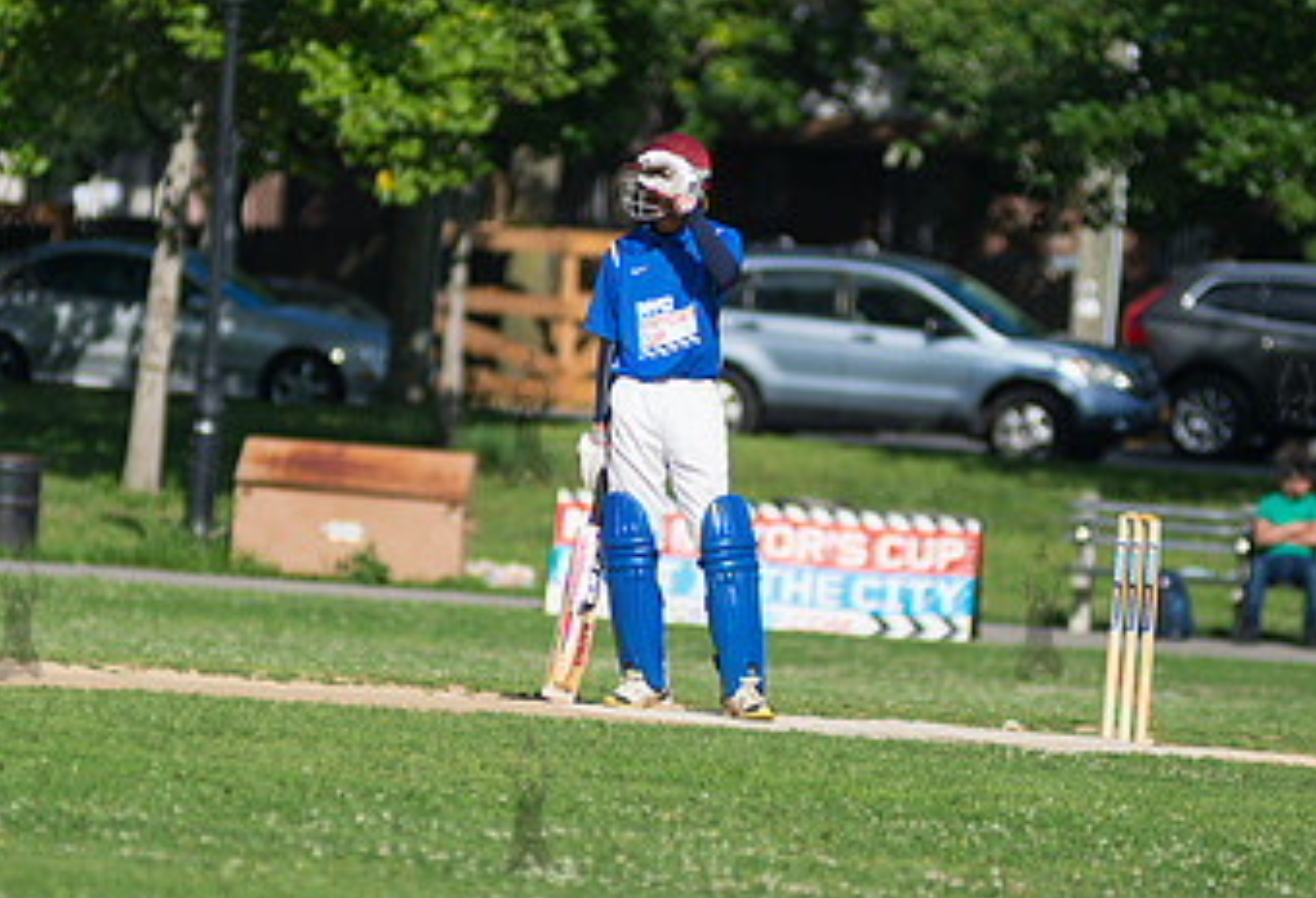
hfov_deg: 4.9
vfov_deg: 3.4
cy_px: 418
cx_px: 600
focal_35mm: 416
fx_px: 15317
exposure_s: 1/4000
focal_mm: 200
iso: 200
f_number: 2.8
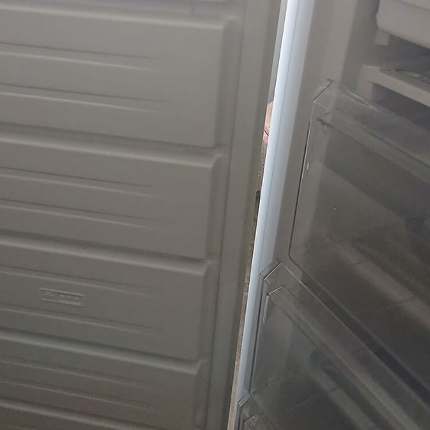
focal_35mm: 41
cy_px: 179
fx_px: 576
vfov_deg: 40.8
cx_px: 167
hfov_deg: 40.7
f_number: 1.8
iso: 500
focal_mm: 3.98
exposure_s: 1/20
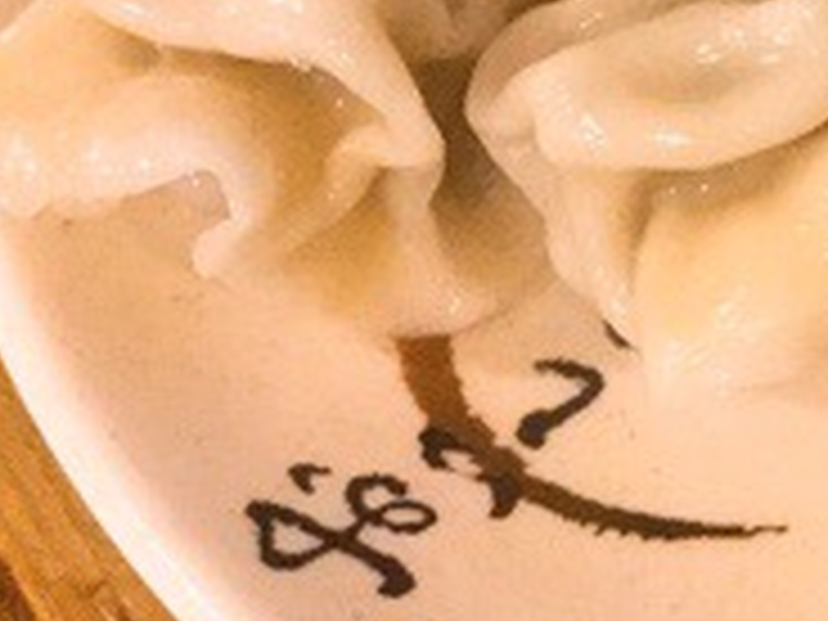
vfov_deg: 13.2
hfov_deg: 16.1
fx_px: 2583
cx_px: 1364
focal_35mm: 108
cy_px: -202
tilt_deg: -53.7
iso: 250
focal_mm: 3.3
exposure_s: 1/15
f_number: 2.4
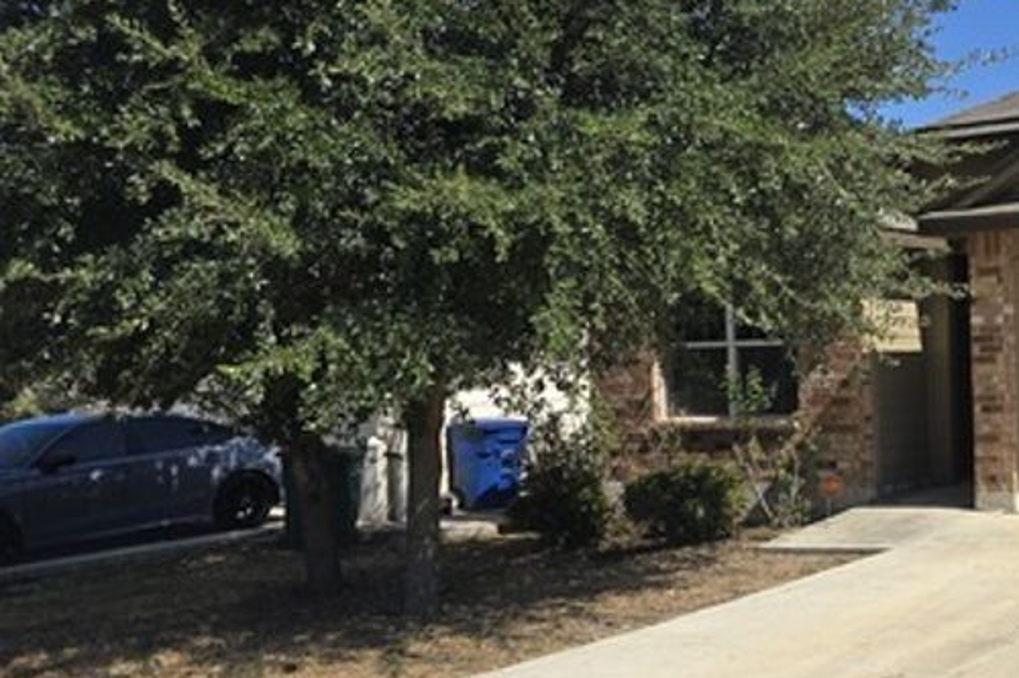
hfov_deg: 36.0
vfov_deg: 27.5
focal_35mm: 49
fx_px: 1386
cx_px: 1041
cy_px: 371
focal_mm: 6.3
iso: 12
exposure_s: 1/1064
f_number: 1.7
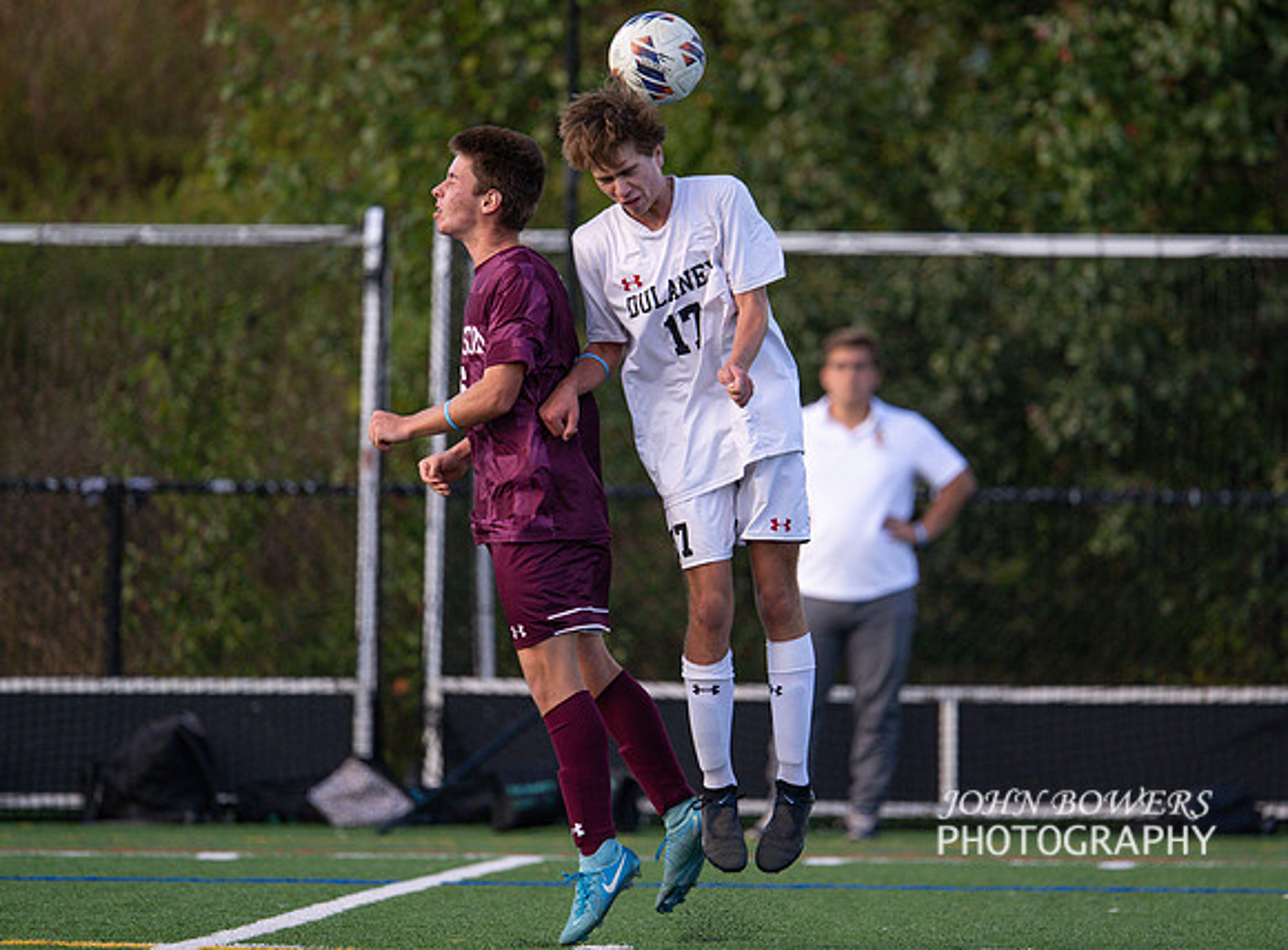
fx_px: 18444
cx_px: 718
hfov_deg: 4.0
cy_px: 429
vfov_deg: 3.0
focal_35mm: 499
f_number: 4.5
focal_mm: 400
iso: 1600
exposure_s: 1/2500
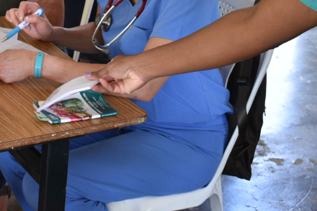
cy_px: -5
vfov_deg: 13.9
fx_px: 854
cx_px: -32
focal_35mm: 97
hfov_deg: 20.1
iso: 400
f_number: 5
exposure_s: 1/100
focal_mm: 28
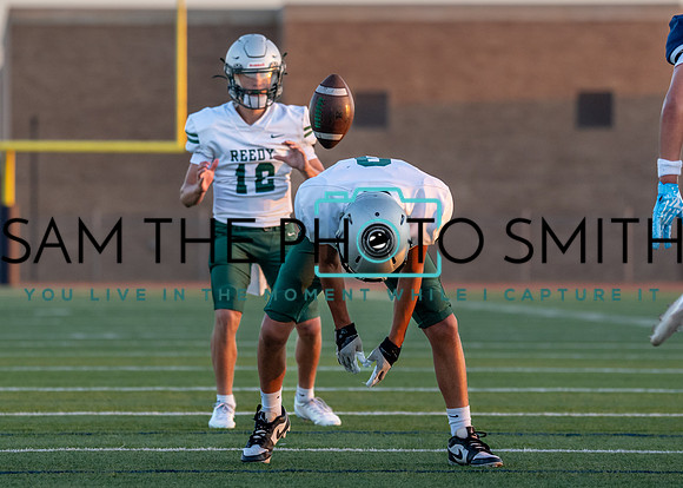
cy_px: 195
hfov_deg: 7.5
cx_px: 236
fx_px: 5191
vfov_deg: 5.4
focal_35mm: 268
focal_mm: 123
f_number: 2.8
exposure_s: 1/1600
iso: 800
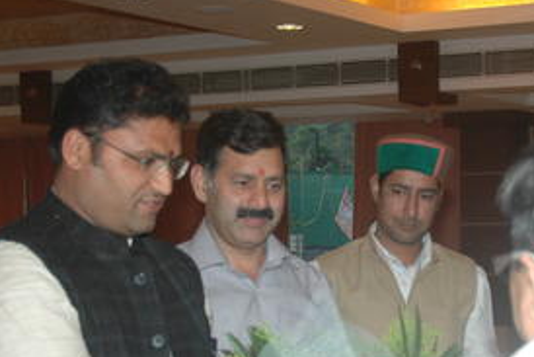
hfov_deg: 21.3
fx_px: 1411
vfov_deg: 14.2
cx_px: 382
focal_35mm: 95
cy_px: 350
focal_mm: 29
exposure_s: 1/60
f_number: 4.5
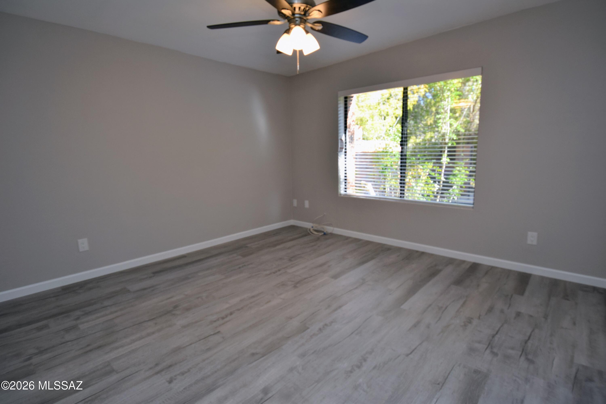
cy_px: 202
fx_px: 303
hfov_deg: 90.0
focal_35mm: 18
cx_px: 303
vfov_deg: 67.4
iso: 400
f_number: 5.6
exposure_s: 1/100
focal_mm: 12
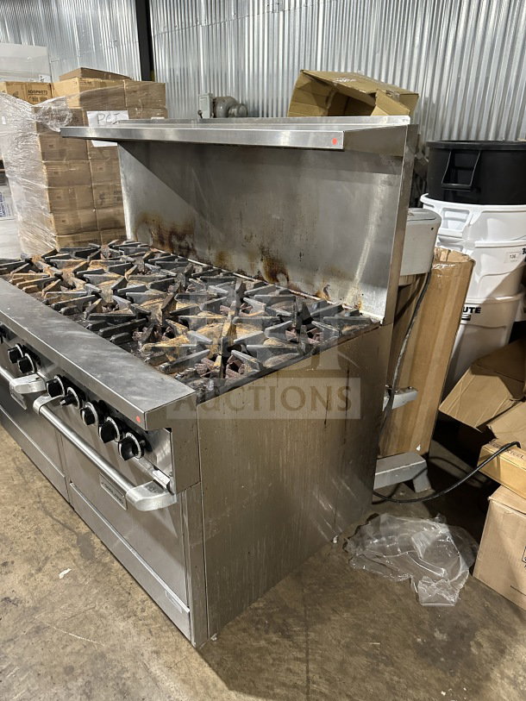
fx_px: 486
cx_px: 263
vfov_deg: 71.6
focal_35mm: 24
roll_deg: -1.4
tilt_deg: -21.0
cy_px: 350
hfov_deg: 56.8
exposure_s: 1/60
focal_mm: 6.86
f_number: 1.78
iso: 640
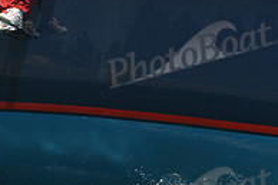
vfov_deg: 1.7
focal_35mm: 809
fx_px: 6242
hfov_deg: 2.6
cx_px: 34
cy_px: -4
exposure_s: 1/1000
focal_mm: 270
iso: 250
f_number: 6.3
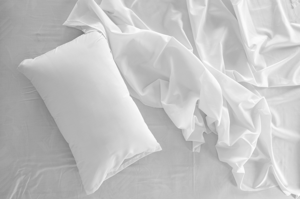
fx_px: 437
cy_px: 100
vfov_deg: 25.7
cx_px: 150
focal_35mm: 52
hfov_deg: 37.9
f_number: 11
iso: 200
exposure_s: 1/125
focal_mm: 35
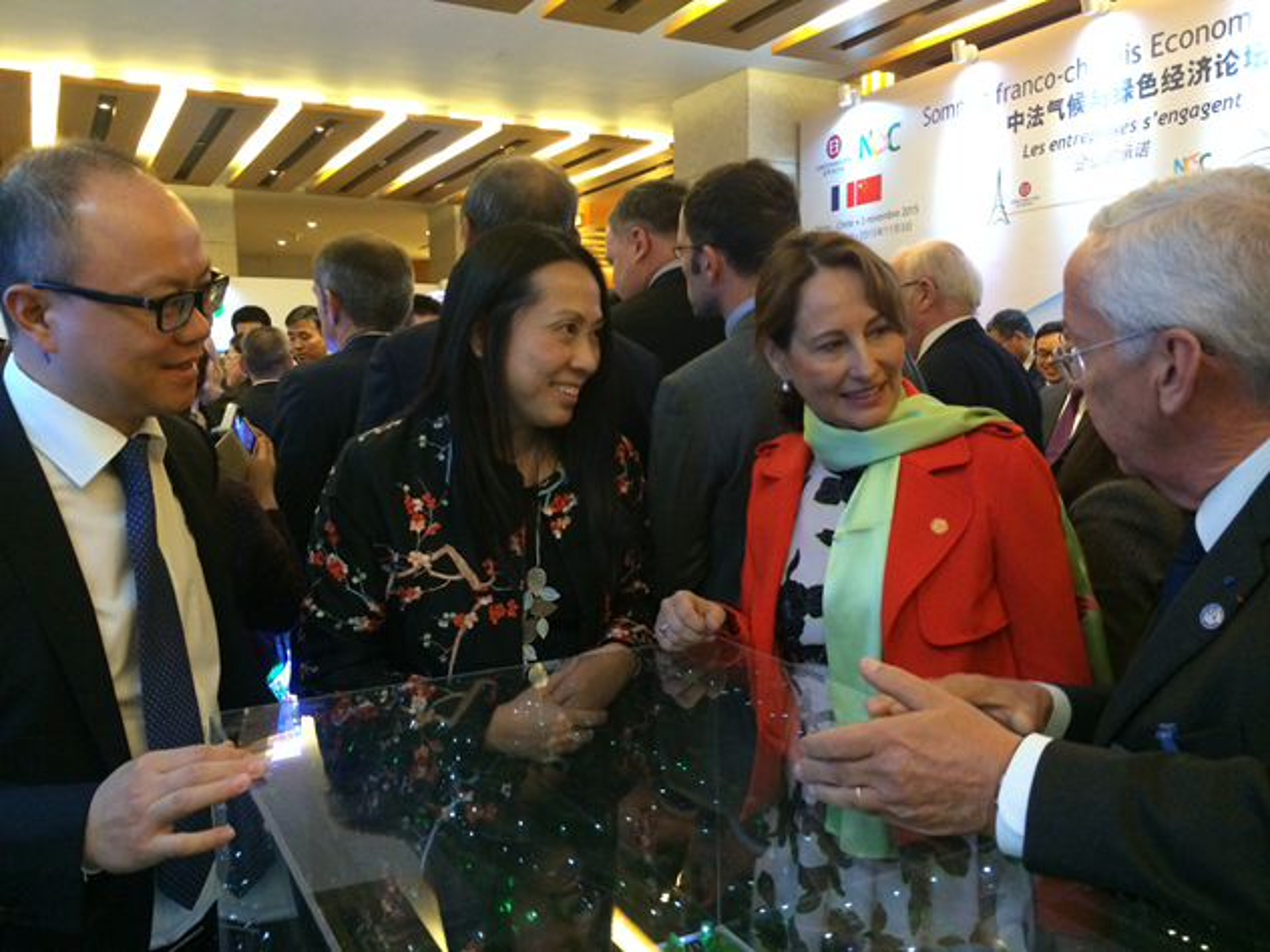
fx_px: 1101
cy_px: 476
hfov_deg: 60.0
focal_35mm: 30
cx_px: 635
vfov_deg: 46.8
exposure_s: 1/30
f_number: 2.2
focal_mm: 4.12
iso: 320
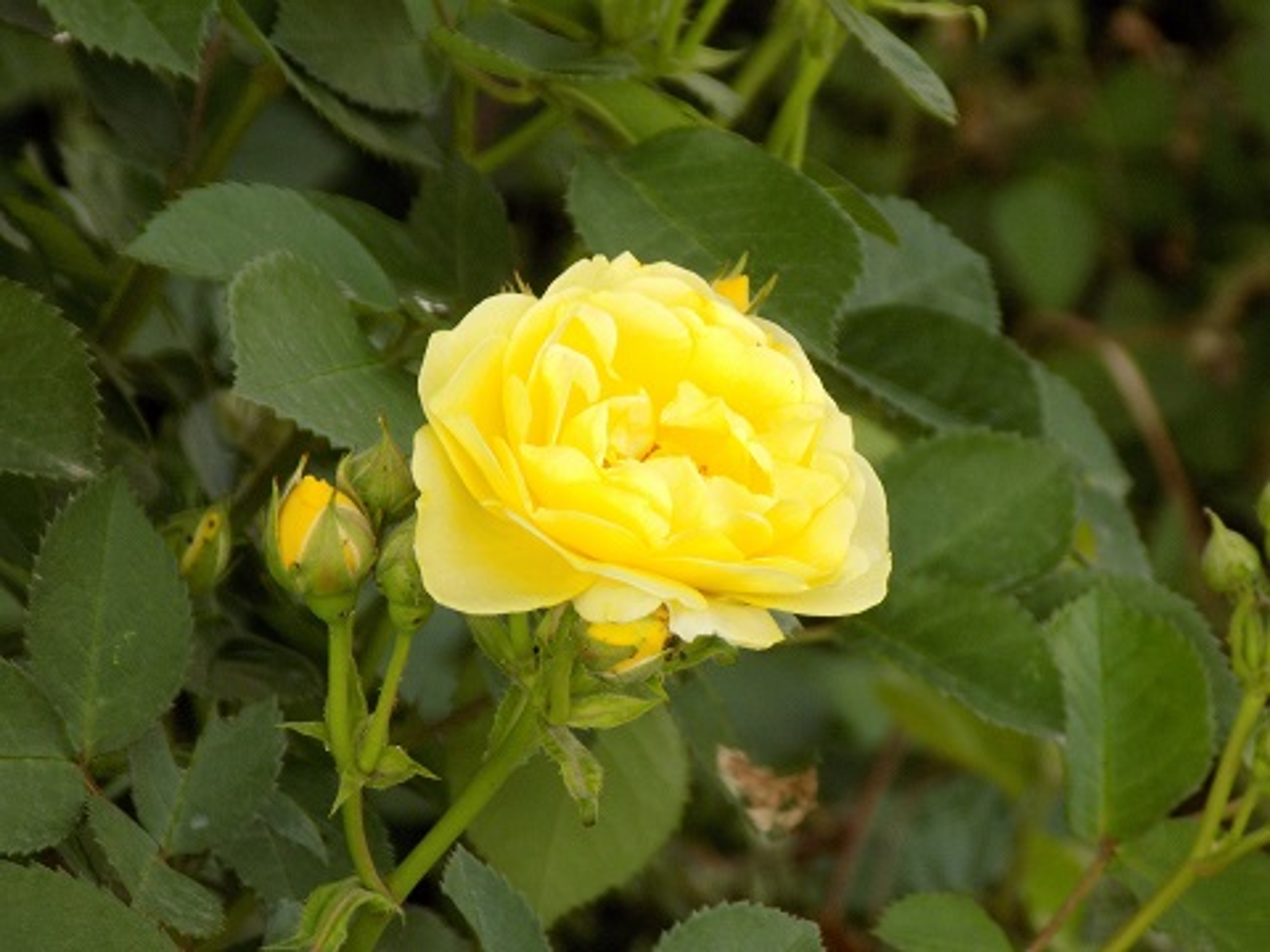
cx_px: 635
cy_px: 476
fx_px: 11630
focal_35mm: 317
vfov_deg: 4.7
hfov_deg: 6.3
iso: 140
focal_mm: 56.4
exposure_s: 1/60
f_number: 5.9
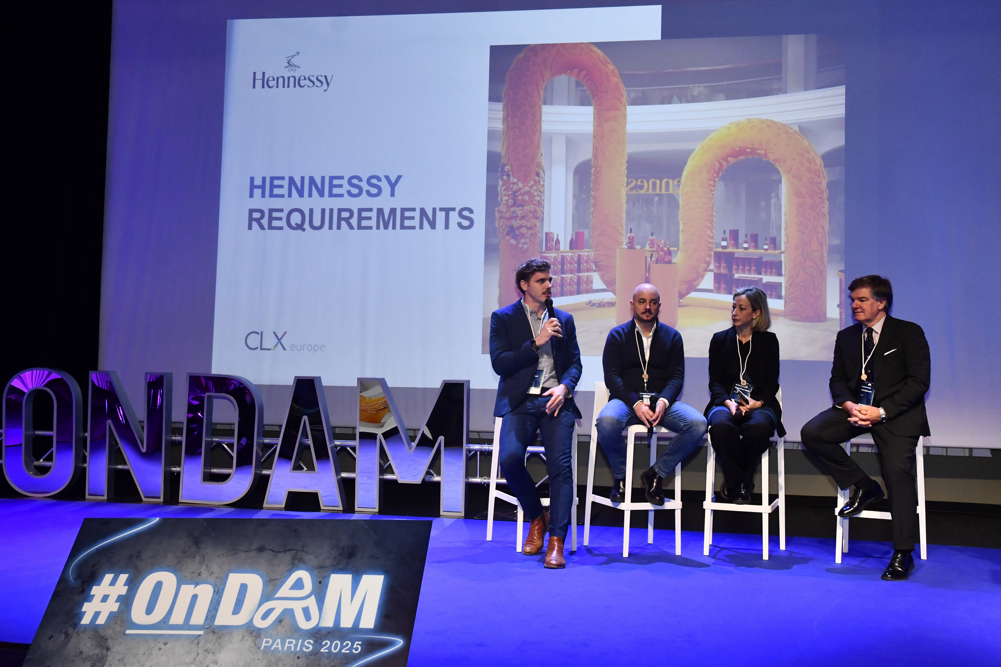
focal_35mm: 39
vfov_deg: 34.2
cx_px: 500
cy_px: 334
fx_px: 1084
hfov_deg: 49.6
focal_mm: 26
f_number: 6.3
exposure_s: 1/125
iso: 1600
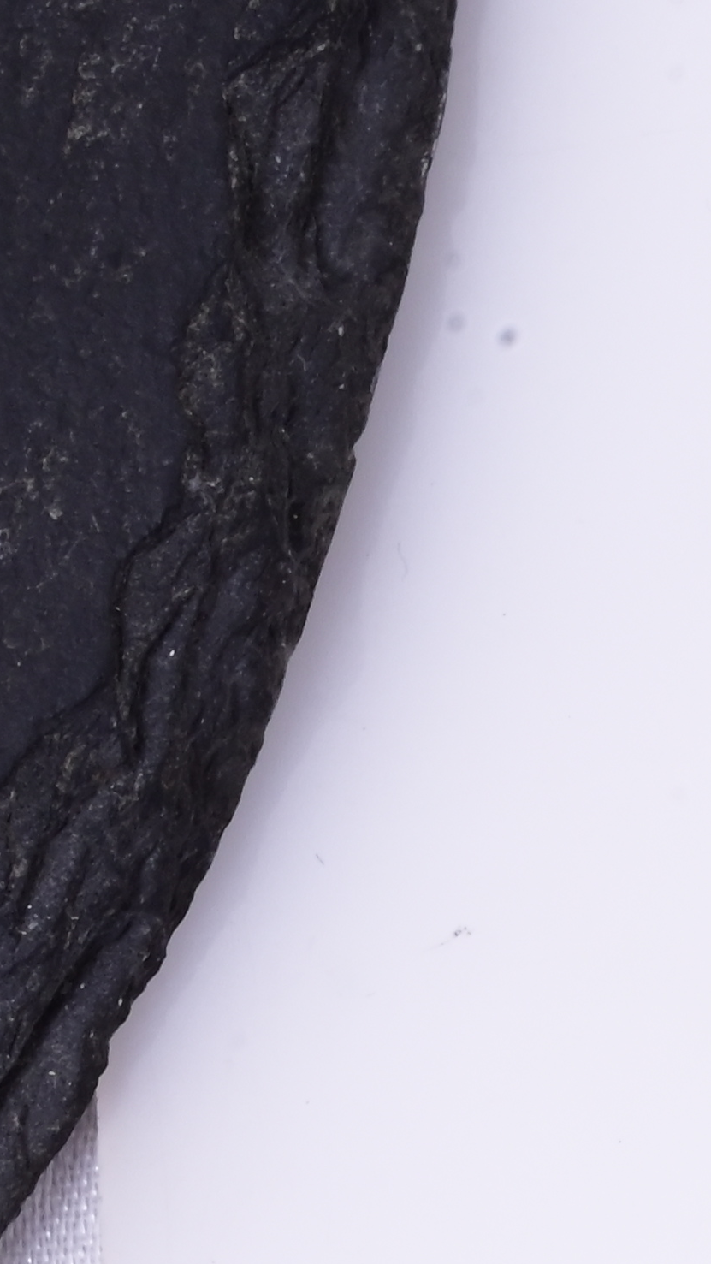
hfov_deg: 3.9
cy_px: 1694
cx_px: 2172
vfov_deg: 7.1
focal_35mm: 300
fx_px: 10053
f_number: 20
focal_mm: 70
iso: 640
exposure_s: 1/80
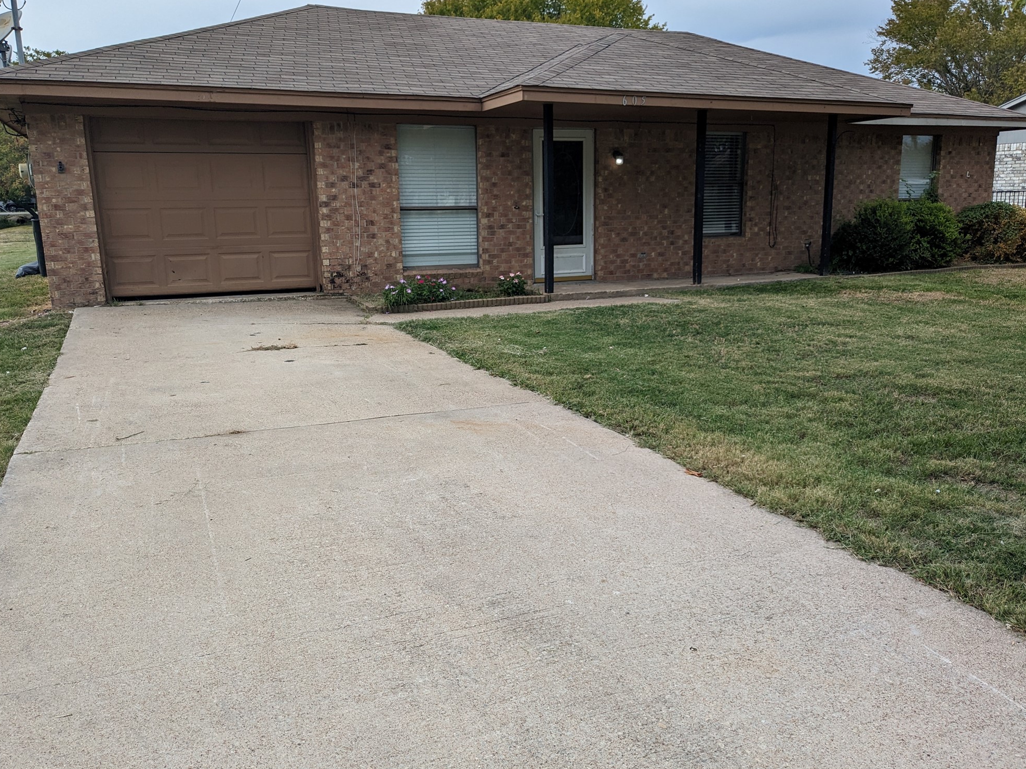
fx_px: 830
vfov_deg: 49.7
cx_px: 517
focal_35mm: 28
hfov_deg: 63.4
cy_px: 380
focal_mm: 4.38
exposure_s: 1/1669
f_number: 1.73
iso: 56
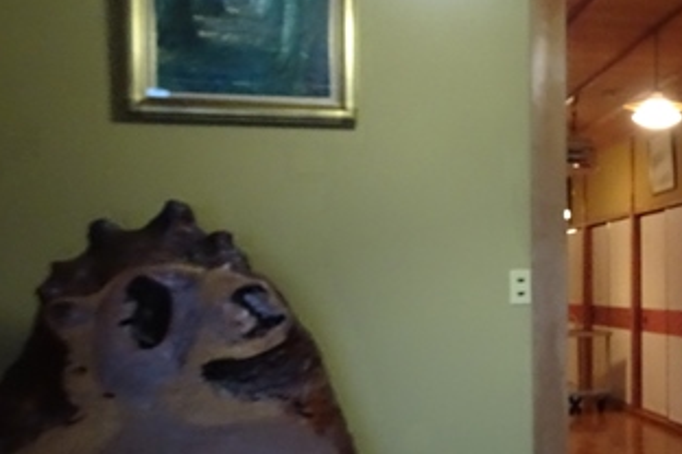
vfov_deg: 24.1
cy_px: 276
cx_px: 710
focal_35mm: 56
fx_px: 1061
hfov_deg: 32.3
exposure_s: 1/15
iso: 800
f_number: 3.5
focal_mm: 4.1
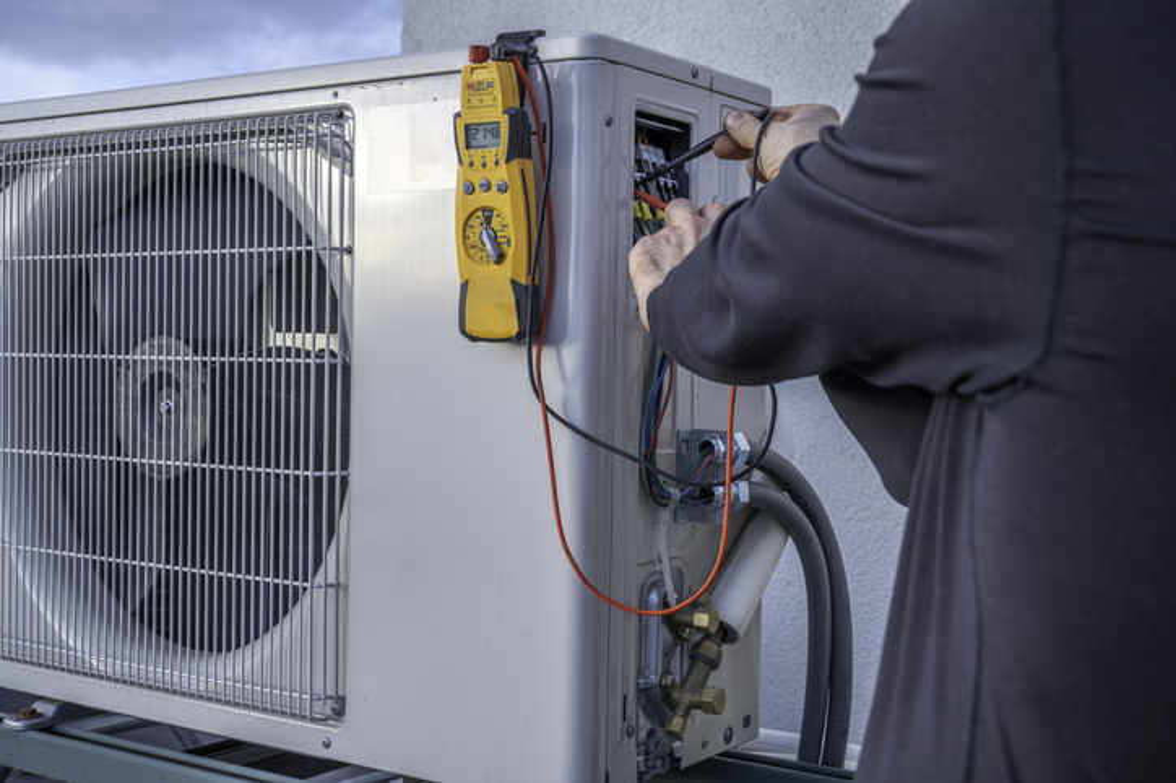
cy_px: 392
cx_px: 588
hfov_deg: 44.5
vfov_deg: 30.5
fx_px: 1437
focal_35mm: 44
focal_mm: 44
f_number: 9
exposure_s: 1/80
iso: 125
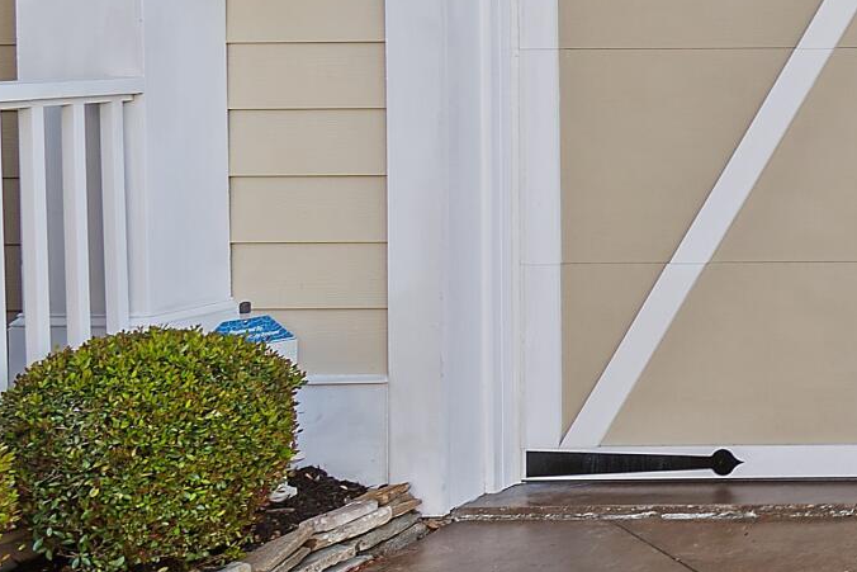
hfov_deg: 20.1
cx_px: 1559
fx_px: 1690
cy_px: 57
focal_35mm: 71
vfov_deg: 18.9
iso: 100
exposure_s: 1/40
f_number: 4.8
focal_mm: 11
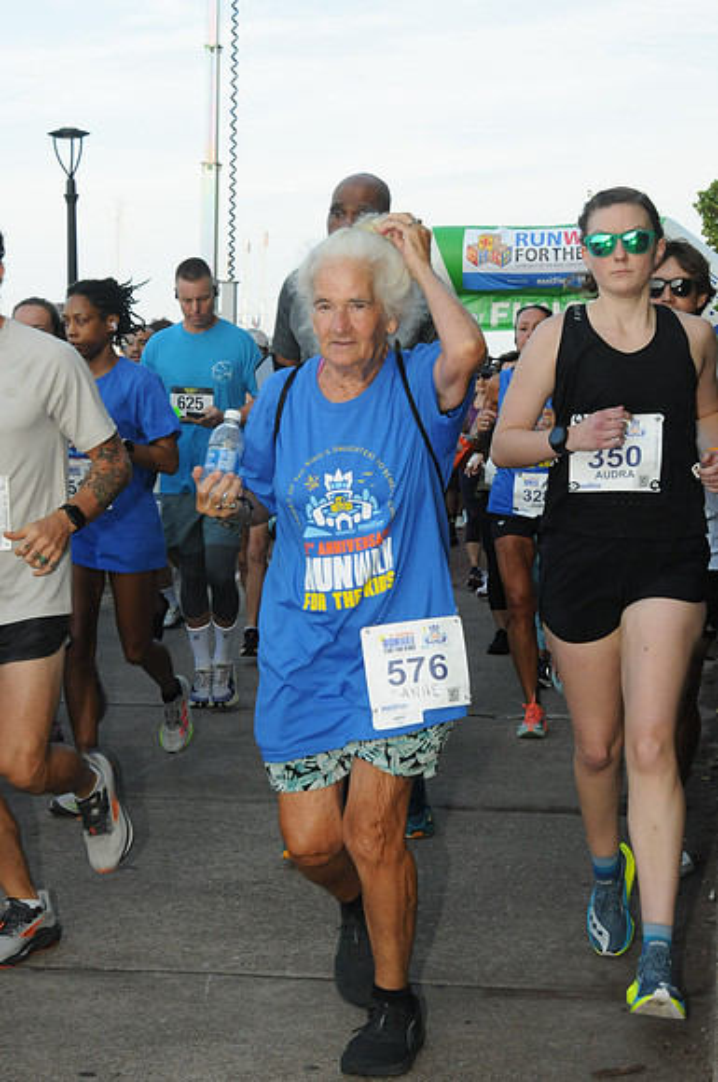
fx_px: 2160
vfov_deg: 28.1
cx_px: 359
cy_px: 541
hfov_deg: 18.9
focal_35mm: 72
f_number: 14
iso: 800
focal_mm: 48
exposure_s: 1/250
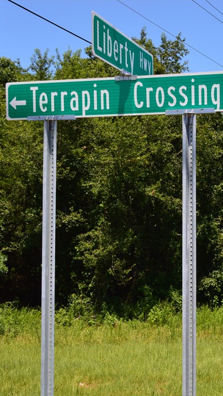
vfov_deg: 36.6
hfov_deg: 19.7
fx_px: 599
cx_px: 275
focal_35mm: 57
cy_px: 198
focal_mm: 24
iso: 400
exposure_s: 1/400
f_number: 11
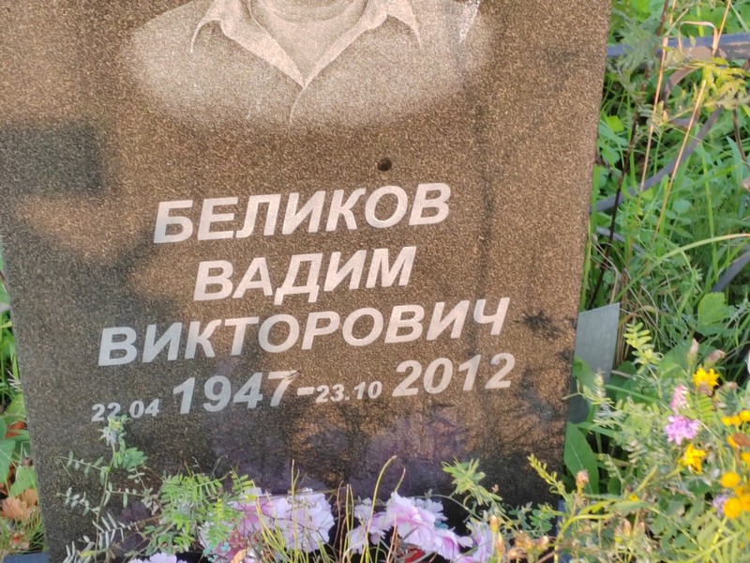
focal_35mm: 84
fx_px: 1820
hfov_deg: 23.3
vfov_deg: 17.6
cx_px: 375
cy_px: 282
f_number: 1.9
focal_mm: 5.52
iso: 100
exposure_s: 1/100
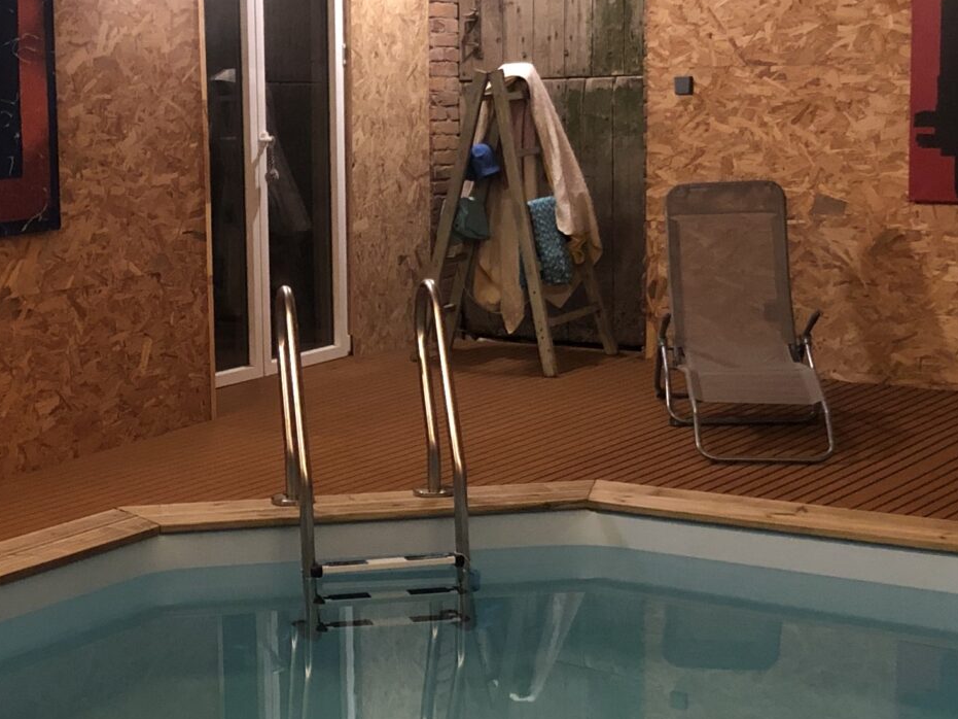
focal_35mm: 77
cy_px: 429
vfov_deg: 19.1
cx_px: 273
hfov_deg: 25.1
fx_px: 2131
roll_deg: +1.5
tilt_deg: -10.2
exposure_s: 1/5
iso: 100
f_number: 1.8
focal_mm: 3.99
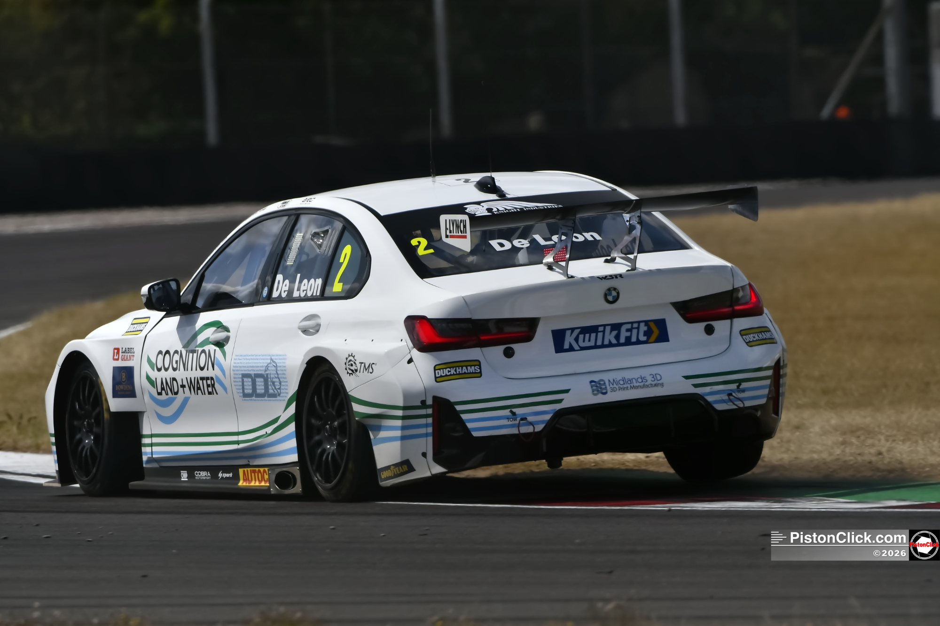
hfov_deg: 3.9
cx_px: 470
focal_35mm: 525
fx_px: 13706
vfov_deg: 2.6
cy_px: 313
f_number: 5.6
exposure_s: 1/1000
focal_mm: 350
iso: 160
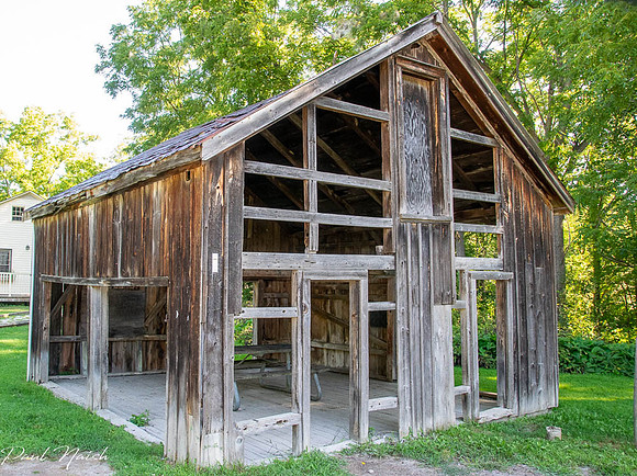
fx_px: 537
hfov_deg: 61.2
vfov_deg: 47.9
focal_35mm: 29
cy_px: 238
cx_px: 279
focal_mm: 18
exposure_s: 1/60
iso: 1100
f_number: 13
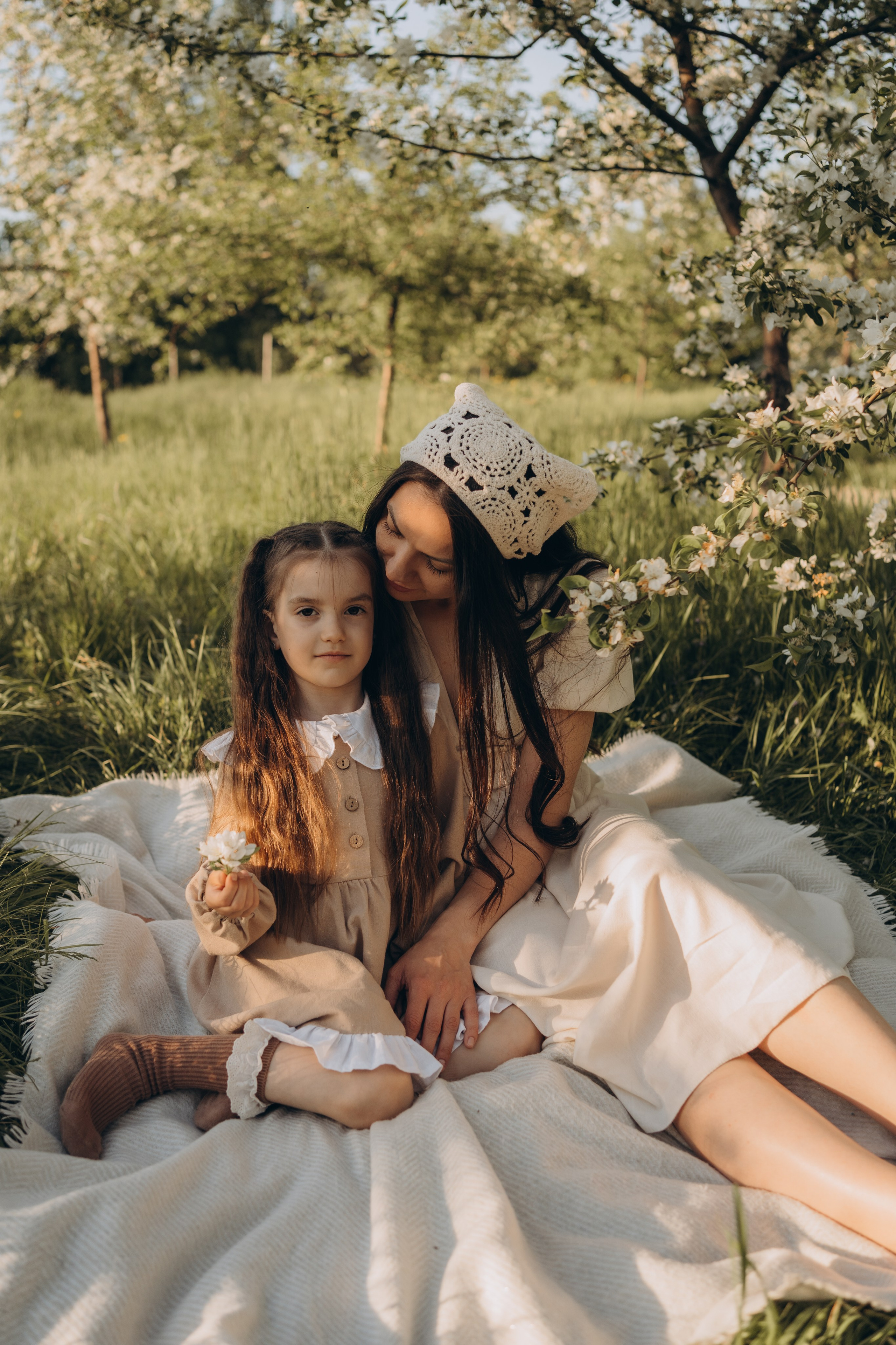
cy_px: 672
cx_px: 448
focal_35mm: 35
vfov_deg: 54.4
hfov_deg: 37.9
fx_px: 1307
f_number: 2.8
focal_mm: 35
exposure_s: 1/1250
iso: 320
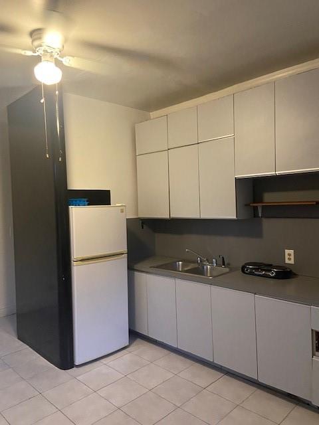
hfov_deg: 53.1
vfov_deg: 67.3
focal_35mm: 26
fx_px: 319
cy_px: 212
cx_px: 160
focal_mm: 4.25
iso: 400
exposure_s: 1/40
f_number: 1.8
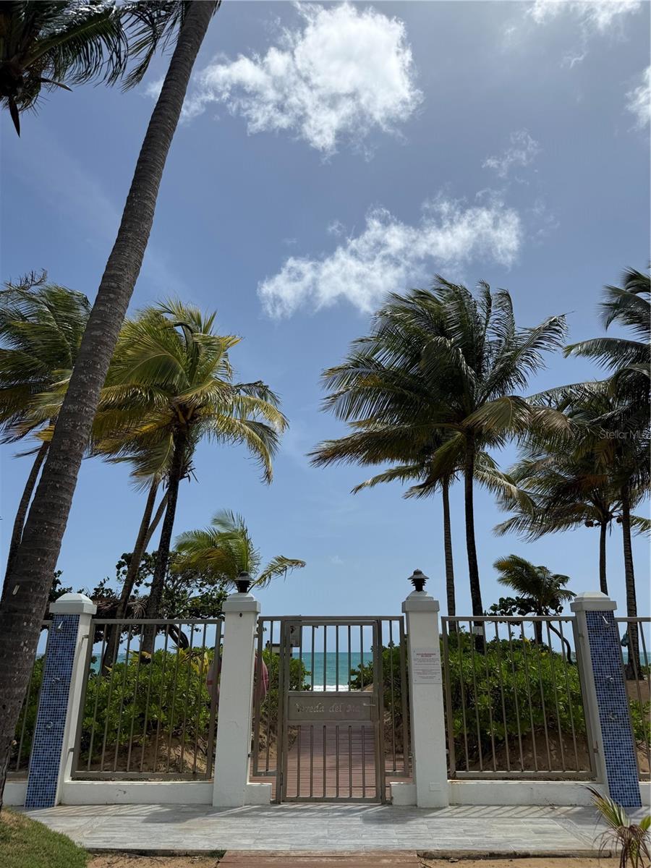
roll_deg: -0.7
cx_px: 326
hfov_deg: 56.8
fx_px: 602
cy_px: 434
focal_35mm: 24
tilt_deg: +19.2
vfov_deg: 71.6
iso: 80
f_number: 1.78
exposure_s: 1/10309
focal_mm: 6.76
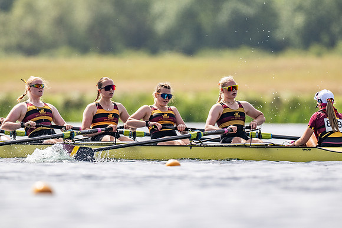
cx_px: 171
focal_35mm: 900
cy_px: 114
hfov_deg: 2.3
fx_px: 8545
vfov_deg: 1.5
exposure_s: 1/2500
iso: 160
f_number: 4
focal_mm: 600
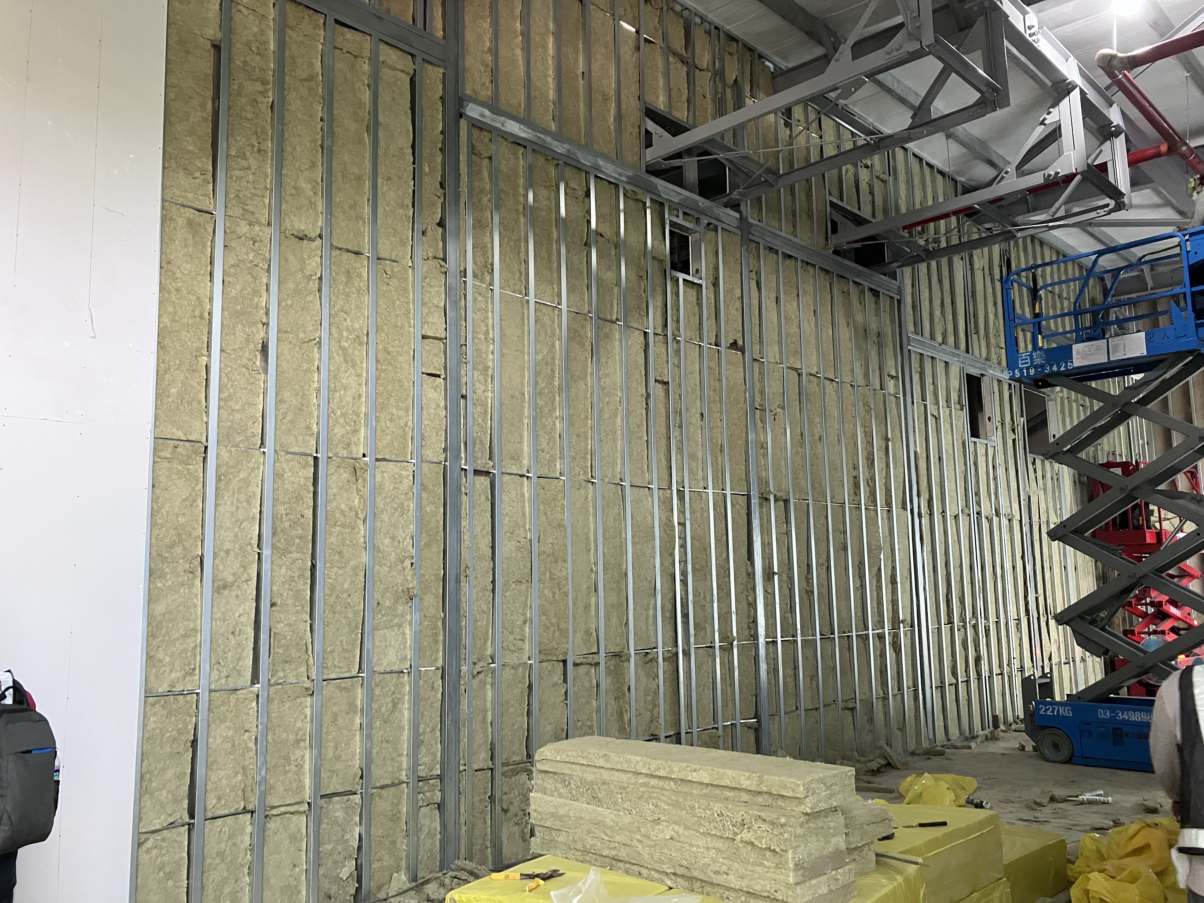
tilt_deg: +6.8
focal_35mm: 28
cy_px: 452
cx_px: 602
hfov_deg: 63.4
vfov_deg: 49.7
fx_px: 974
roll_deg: +1.2
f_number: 1.8
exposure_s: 1/60
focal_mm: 3.99
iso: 200
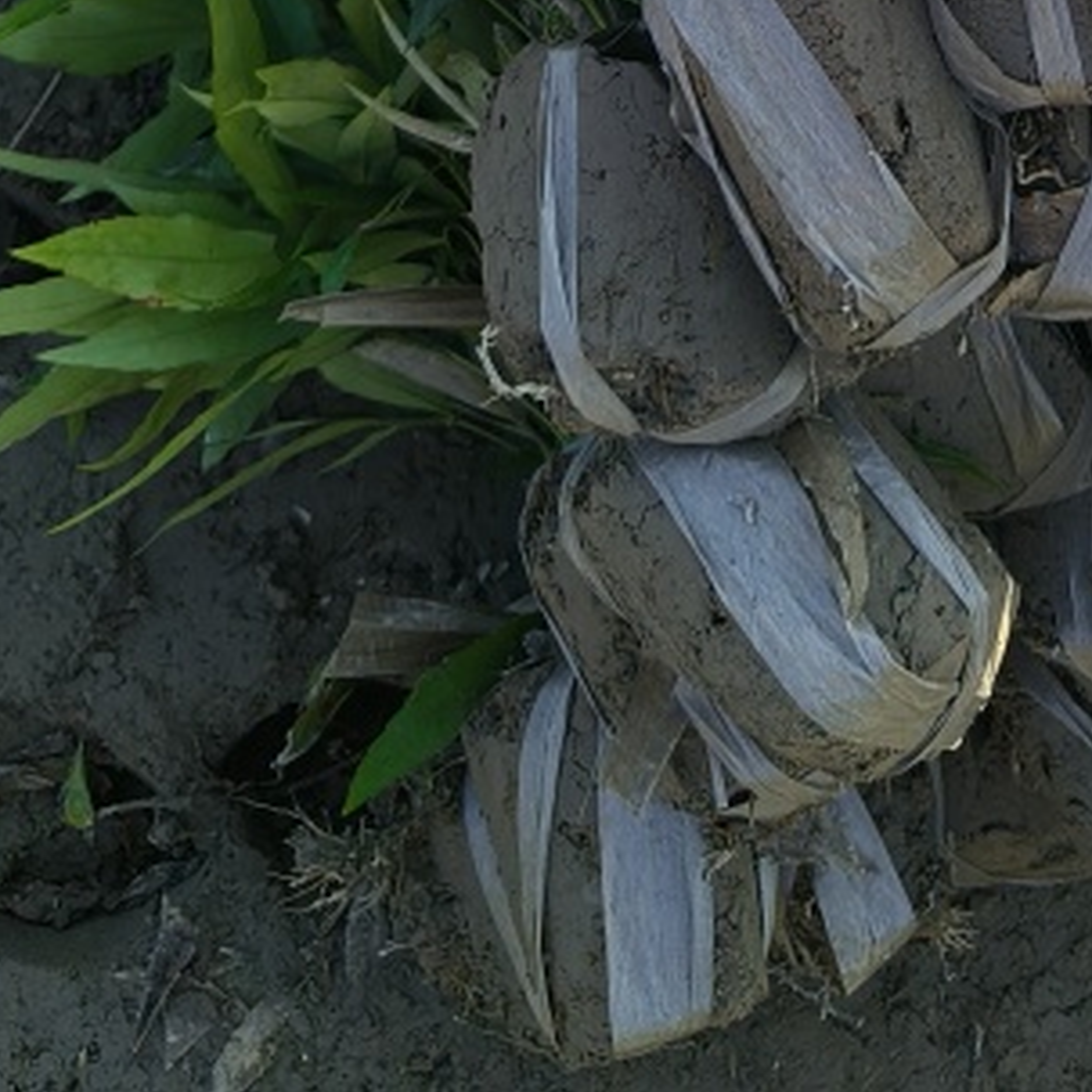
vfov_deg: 17.6
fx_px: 2891
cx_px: 998
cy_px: -827
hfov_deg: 20.9
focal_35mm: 81
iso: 80
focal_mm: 4.84
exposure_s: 1/1241
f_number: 1.8
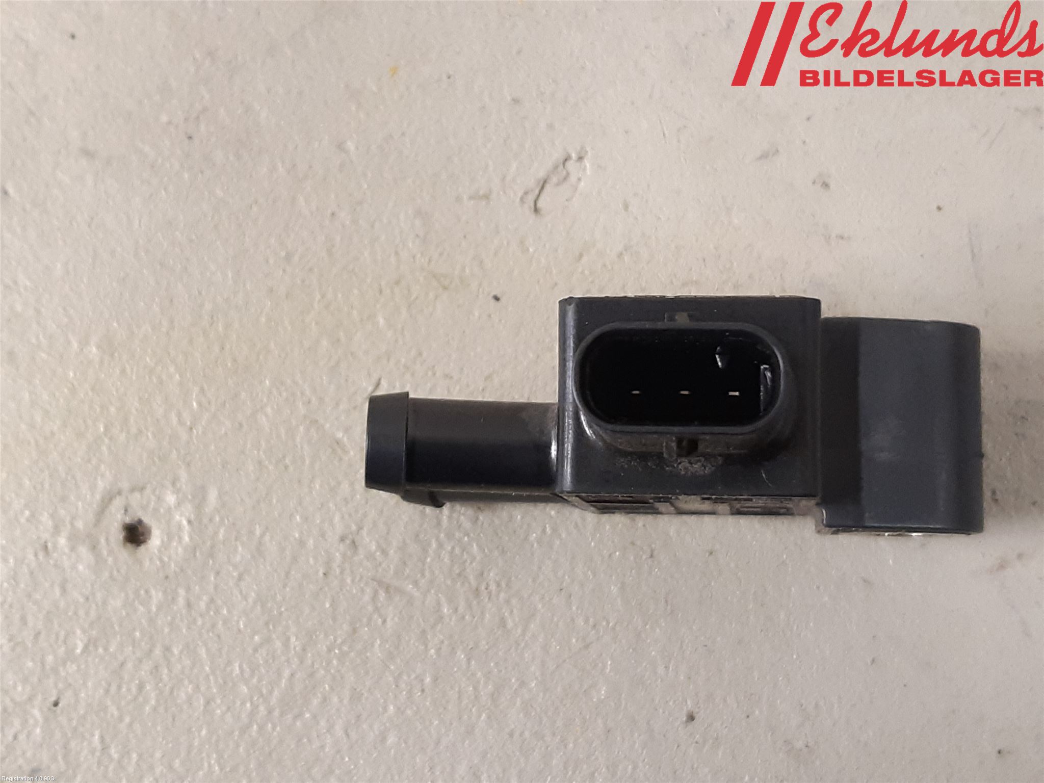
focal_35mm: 26
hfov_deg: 67.3
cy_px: 392
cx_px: 522
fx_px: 784
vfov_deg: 53.1
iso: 250
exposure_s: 1/25
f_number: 1.7
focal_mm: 3.93
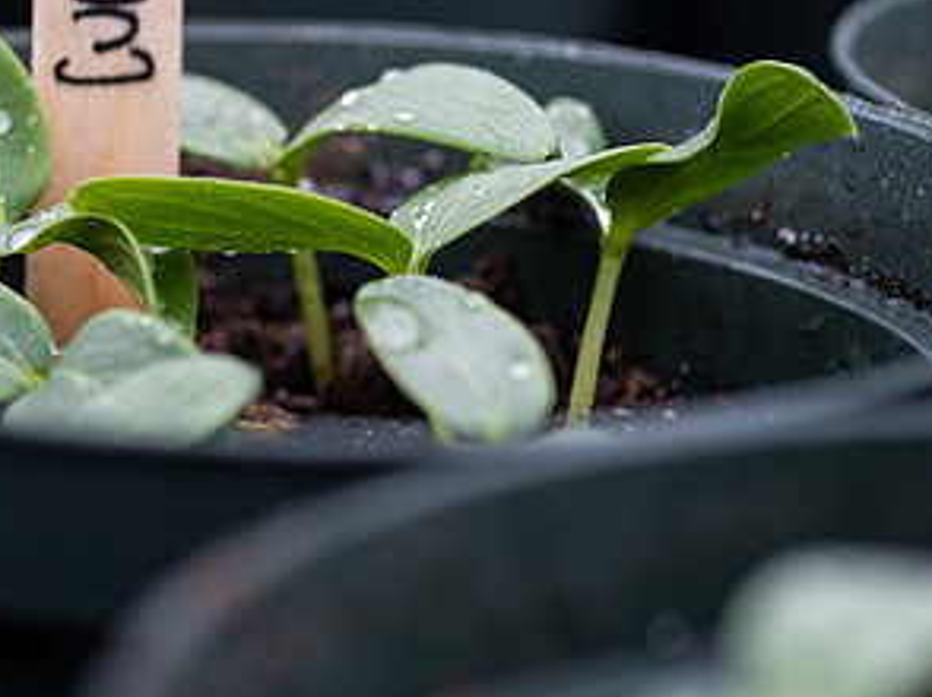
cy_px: 127
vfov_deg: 11.2
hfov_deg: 14.8
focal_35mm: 132
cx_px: 76
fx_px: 3551
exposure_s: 1/80
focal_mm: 60
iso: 50
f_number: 3.2
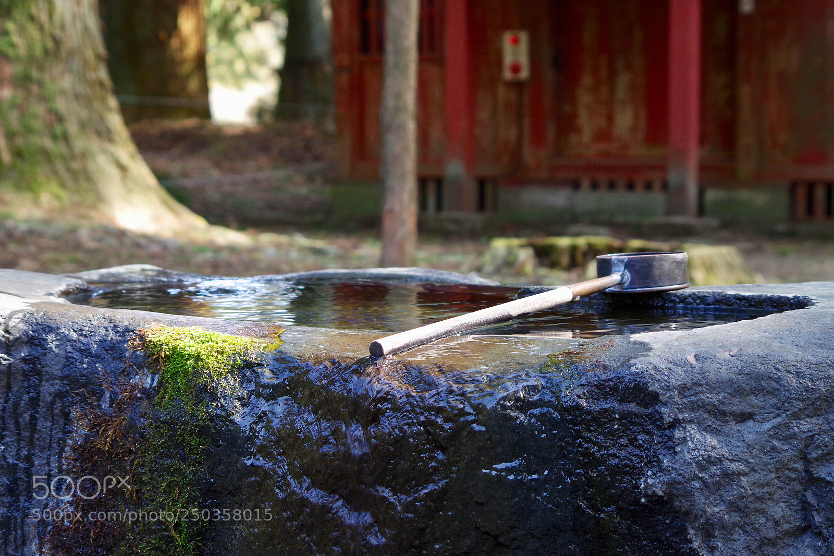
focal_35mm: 82
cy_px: 278
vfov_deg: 16.5
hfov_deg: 24.6
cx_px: 417
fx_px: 1911
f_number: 7.1
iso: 800
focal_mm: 55
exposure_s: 1/60
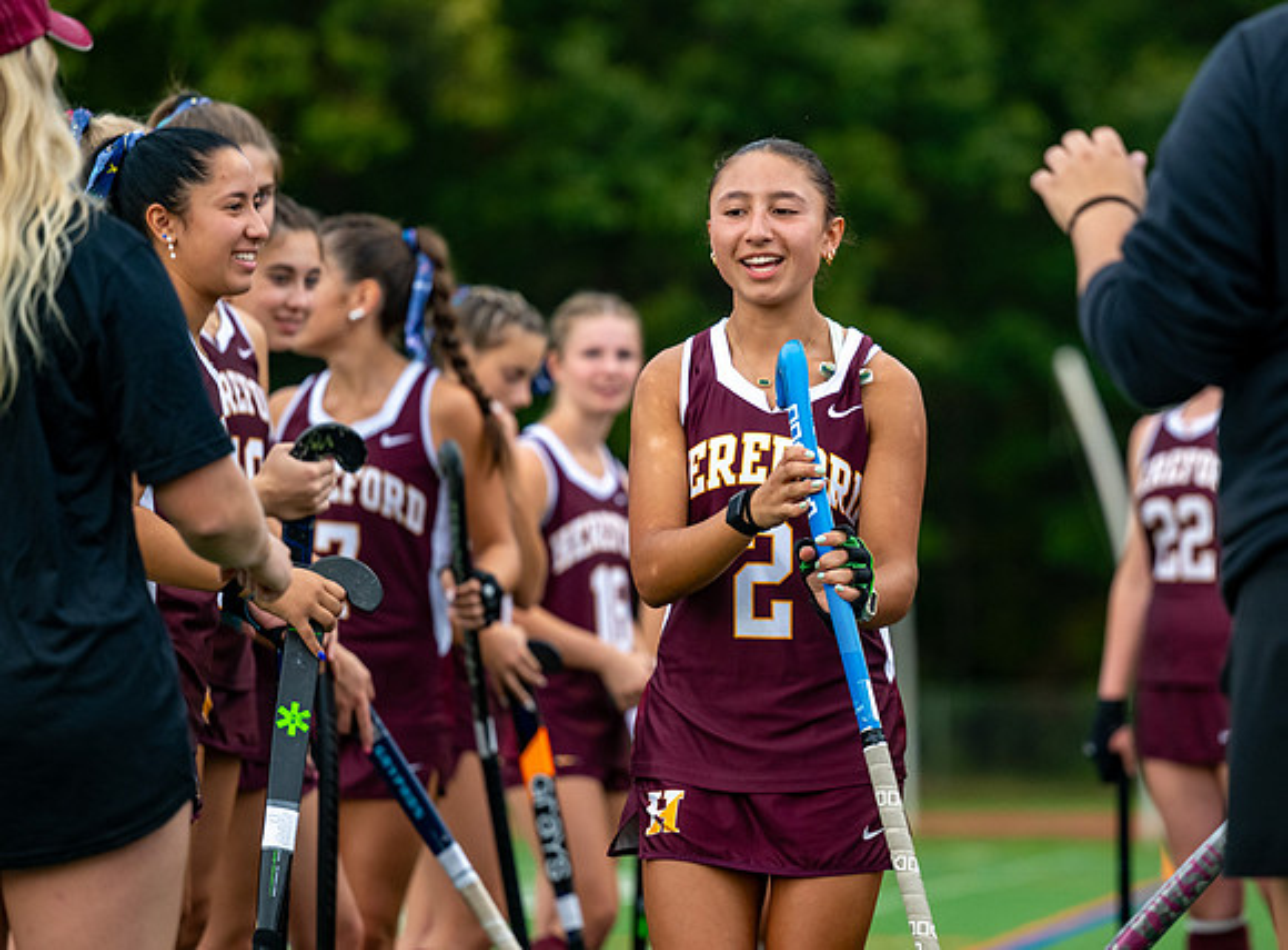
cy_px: 446
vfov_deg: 9.2
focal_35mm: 160
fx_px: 5908
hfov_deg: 12.4
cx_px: 778
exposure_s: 1/1000
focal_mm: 125
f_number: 2.8
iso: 1400
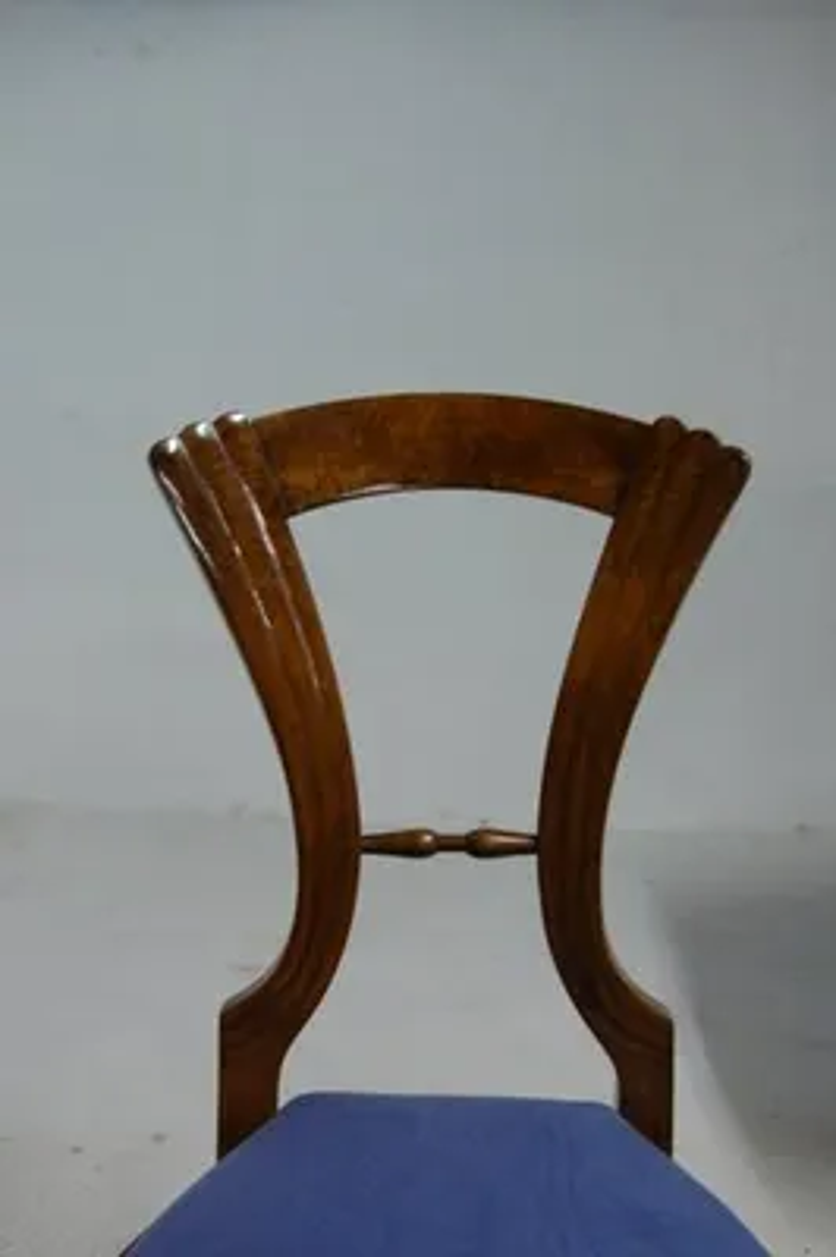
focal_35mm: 51
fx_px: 1779
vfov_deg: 38.9
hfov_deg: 26.4
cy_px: 628
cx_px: 418
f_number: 4.5
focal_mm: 34
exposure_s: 1/10
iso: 800
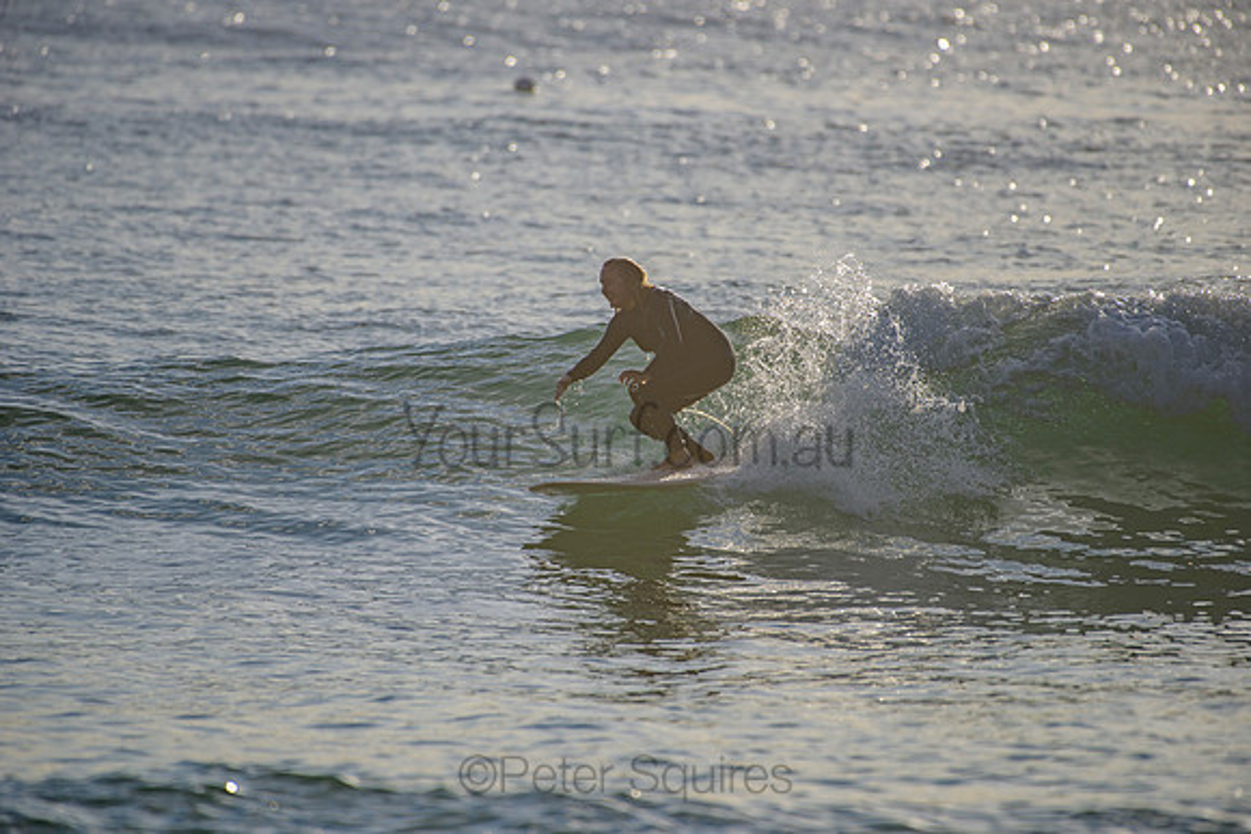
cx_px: 626
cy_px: 417
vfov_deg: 2.8
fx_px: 17378
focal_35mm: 500
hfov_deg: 4.1
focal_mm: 500
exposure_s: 1/2000
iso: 80
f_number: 5.6
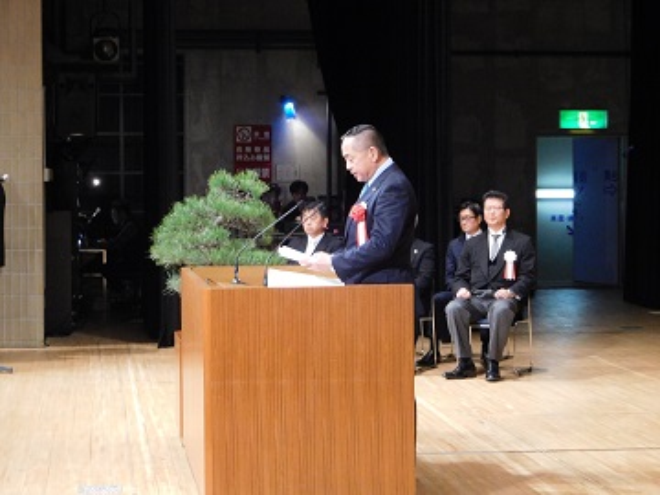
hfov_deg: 21.8
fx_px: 1716
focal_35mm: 90
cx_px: 330
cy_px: 248
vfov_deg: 16.4
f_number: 4.7
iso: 800
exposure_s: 1/15
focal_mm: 16.1
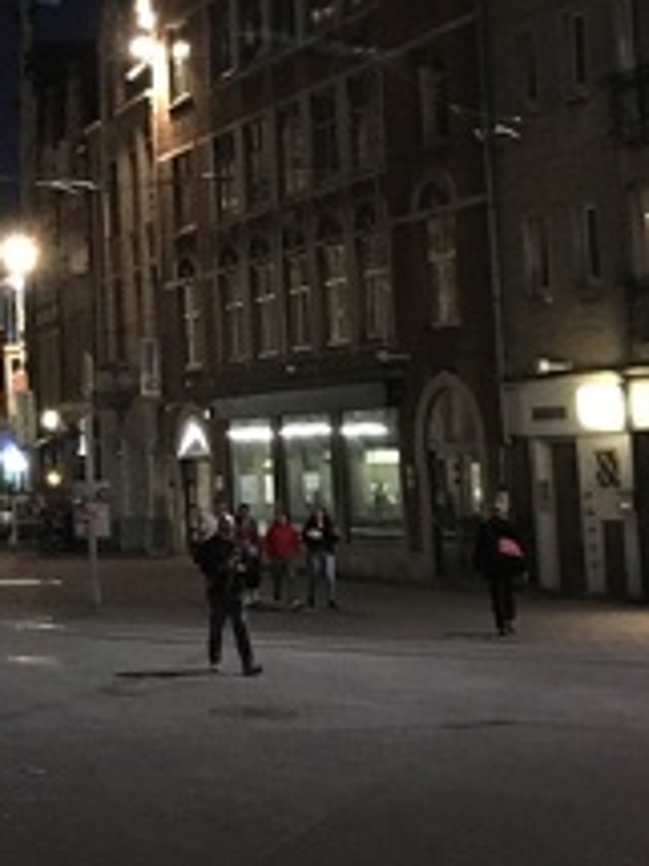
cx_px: -228
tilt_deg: +7.4
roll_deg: +1.7
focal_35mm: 80
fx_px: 2002
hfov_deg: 17.2
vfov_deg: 24.2
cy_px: 213
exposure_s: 1/17
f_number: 2.2
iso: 400
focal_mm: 4.15
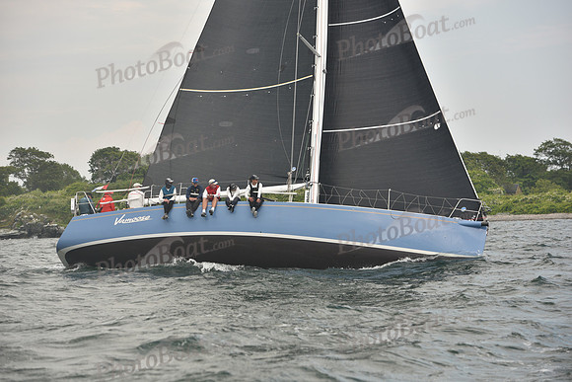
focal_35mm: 116
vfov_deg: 11.8
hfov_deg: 17.6
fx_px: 1843
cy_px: 191
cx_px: 286
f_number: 4.5
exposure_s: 1/500
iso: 250
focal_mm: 116
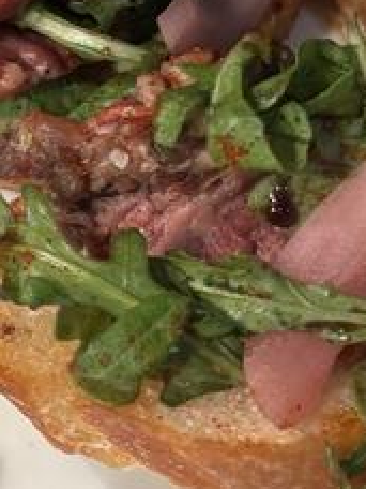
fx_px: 1931
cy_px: 4
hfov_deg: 10.1
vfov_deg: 14.2
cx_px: -340
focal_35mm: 137
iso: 50
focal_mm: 5.96
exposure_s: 1/120
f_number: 1.6
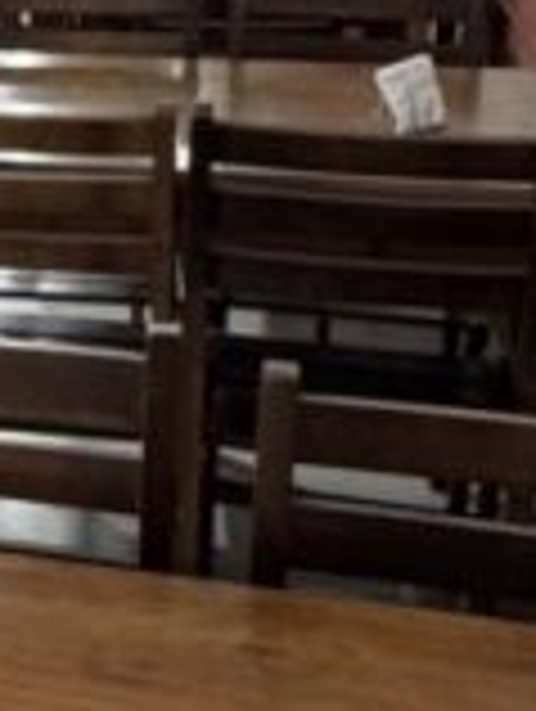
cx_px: -378
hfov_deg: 15.4
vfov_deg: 22.5
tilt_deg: -11.5
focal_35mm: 85
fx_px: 1750
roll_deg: +3.1
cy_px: 104
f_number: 2.2
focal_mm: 2.22
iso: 200
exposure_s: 1/60
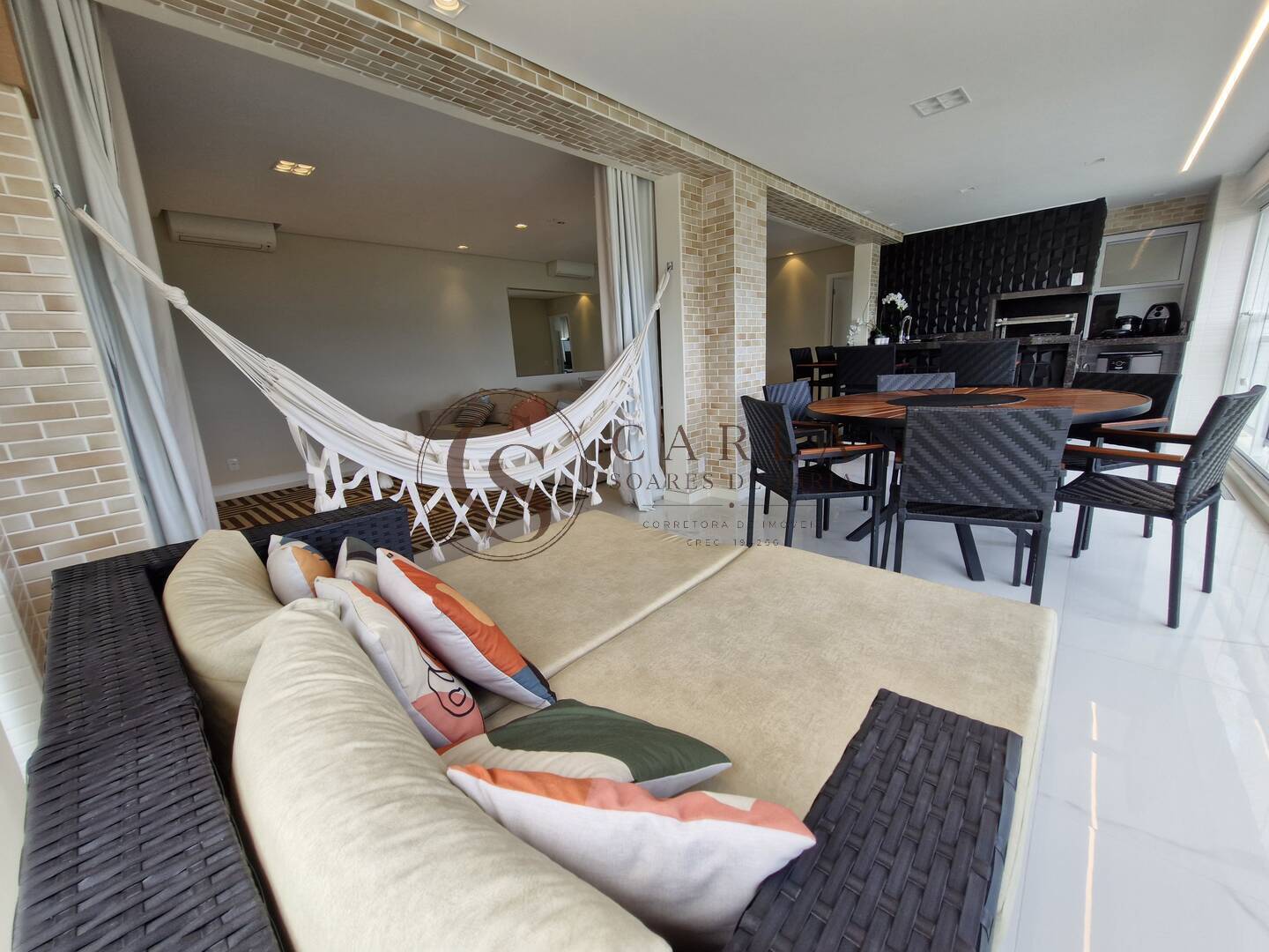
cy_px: 476
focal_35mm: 13
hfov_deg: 106.2
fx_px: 477
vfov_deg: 89.9
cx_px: 634
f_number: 2.2
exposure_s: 1/246
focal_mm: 1.74
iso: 50
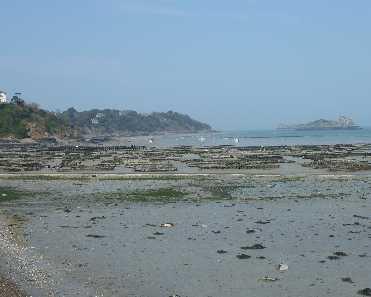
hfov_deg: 34.2
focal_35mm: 55
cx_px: 189
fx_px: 604
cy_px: 151
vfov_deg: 27.6
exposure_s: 1/500
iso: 80
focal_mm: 8.5
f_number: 5
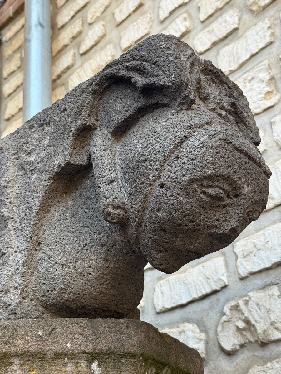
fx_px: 520
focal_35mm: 48
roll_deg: +6.1
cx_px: 140
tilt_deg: +33.3
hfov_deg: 30.3
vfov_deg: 39.7
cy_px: 187
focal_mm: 6.76
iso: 64
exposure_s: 1/364
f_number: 1.78
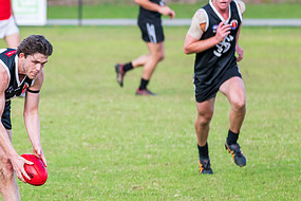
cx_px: 26
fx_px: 5175
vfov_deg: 2.2
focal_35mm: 619
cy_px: 147
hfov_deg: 3.3
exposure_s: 1/1250
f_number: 7.1
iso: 800
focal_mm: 280
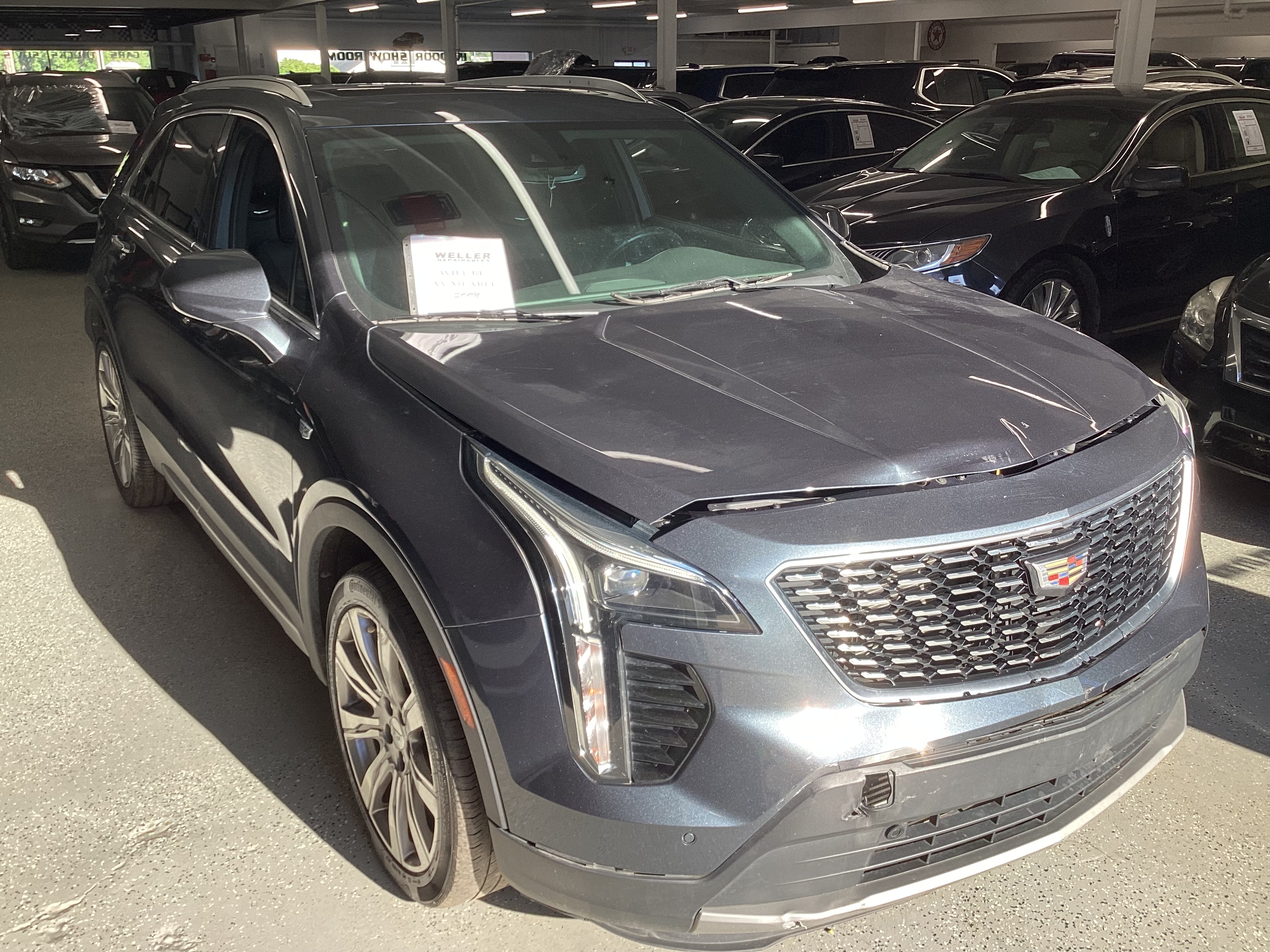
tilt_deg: -19.4
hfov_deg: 58.4
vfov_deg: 45.4
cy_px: 476
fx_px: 1137
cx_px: 635
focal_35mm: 31
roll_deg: +0.4
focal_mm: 3.3
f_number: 2.4
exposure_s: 1/122
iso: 25
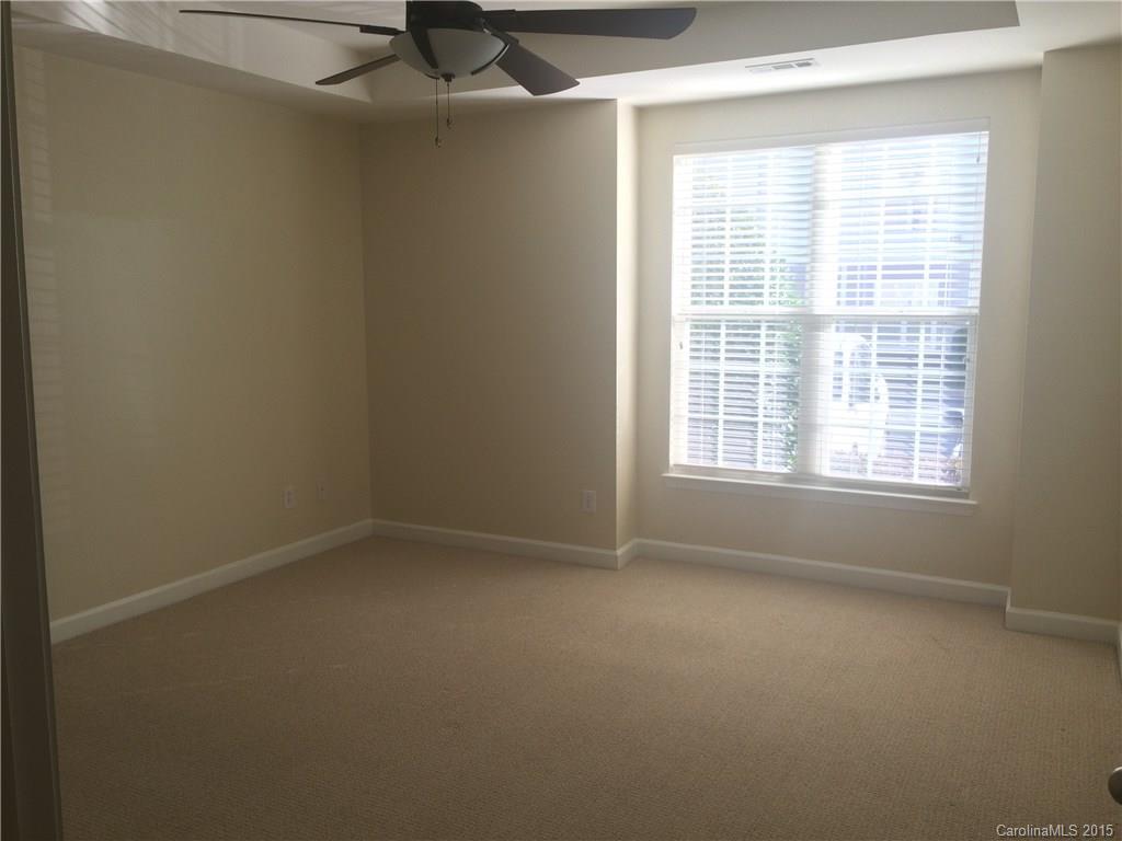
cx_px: 561
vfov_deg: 48.2
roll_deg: +0.9
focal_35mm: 29
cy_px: 420
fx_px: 940
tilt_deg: -6.6
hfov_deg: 61.7
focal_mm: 4.15
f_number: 2.2
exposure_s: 1/120
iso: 40
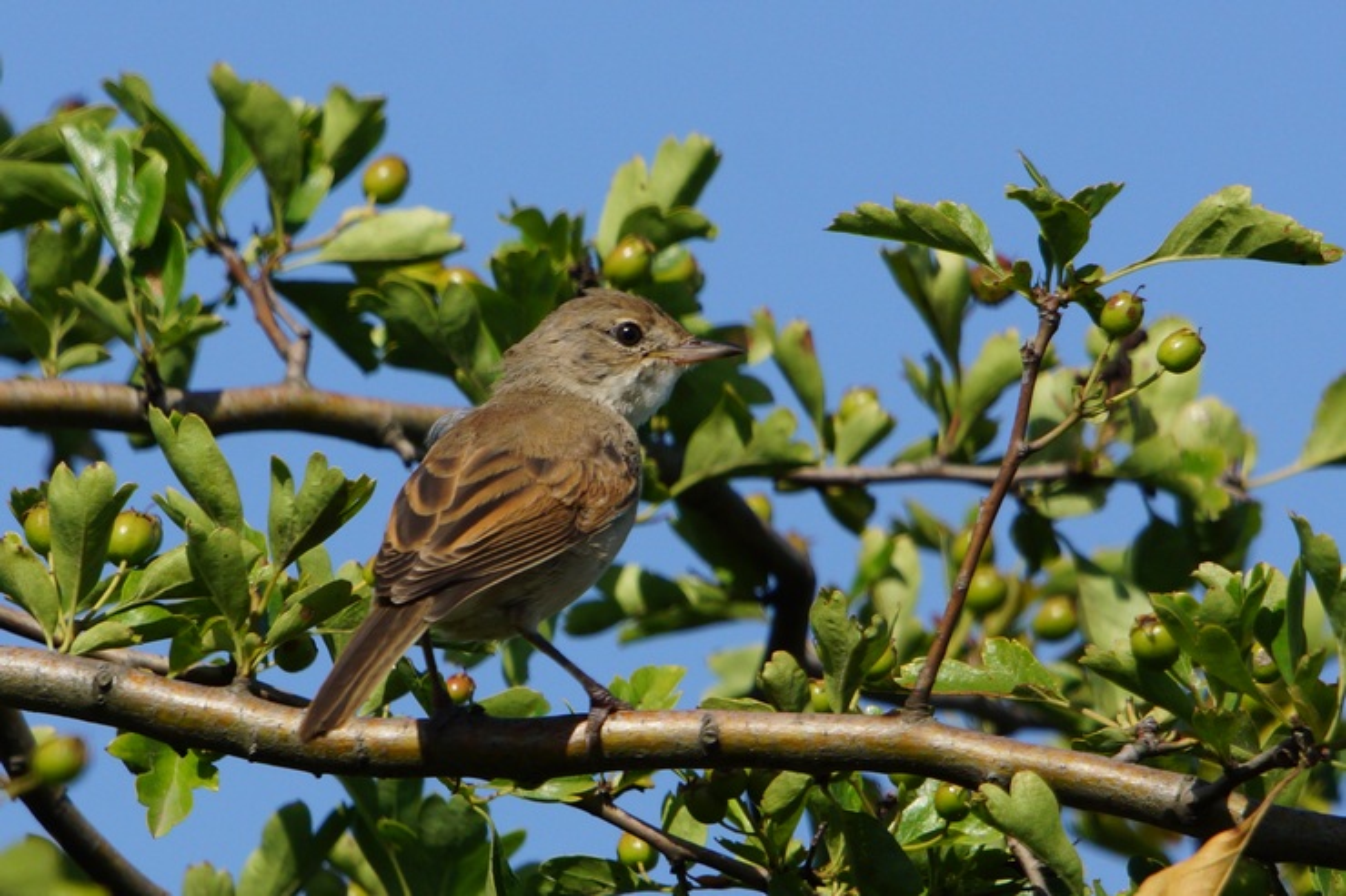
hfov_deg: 3.4
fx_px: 22427
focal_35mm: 600
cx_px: 673
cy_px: 448
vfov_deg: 2.3
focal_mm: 400
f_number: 8
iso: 160
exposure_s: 1/500
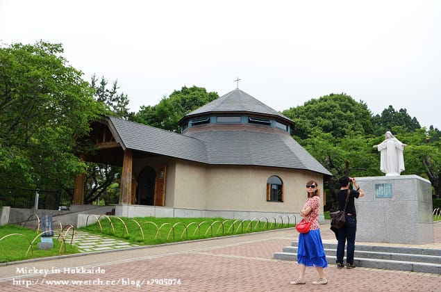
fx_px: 422
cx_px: 220
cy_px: 146
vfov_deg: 38.2
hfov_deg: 55.2
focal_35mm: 34
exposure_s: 1/2500
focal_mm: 23
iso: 1600
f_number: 5
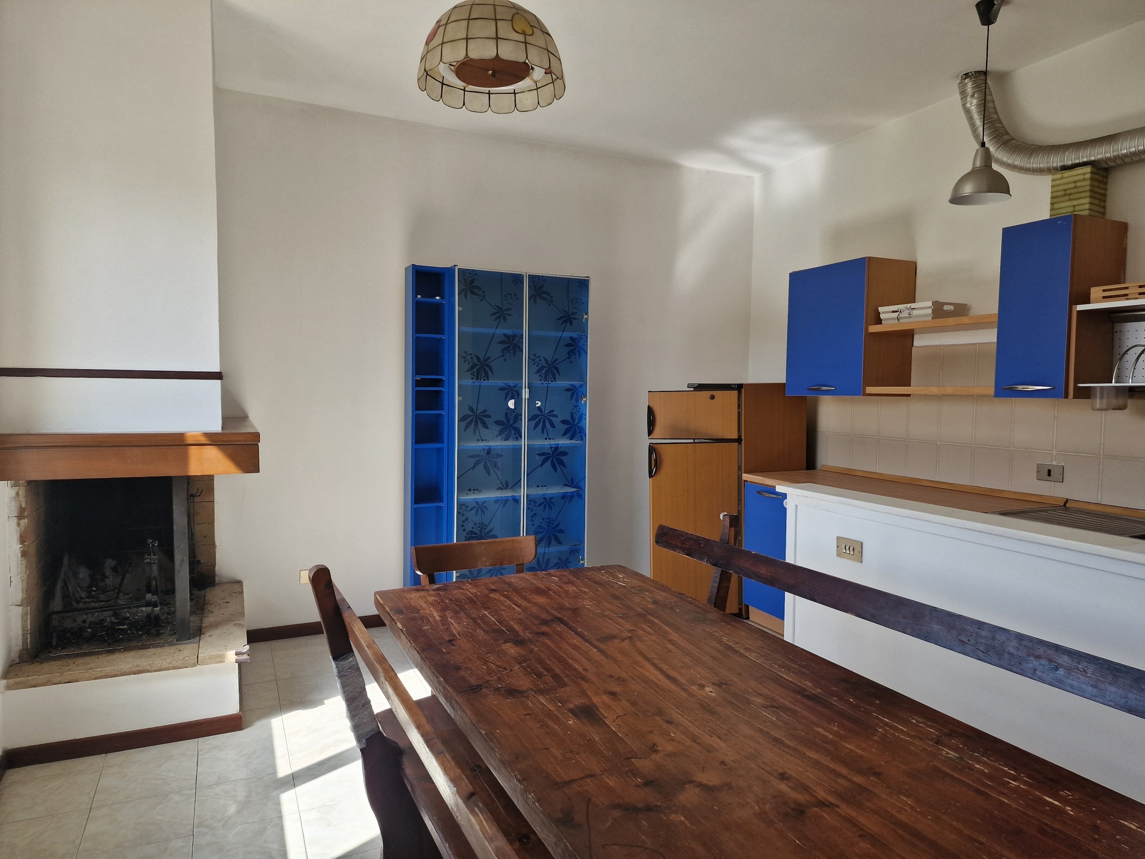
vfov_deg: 58.9
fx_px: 761
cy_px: 430
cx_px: 572
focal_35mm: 23
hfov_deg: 73.9
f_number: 1.8
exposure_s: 1/180
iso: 50
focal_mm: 6.4
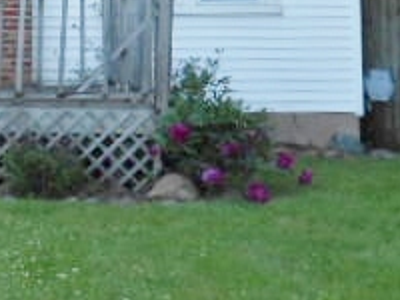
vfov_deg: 12.9
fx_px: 1260
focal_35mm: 109
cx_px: -72
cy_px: -144
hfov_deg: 17.3
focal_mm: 6
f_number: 3.9
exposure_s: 1/125
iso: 80
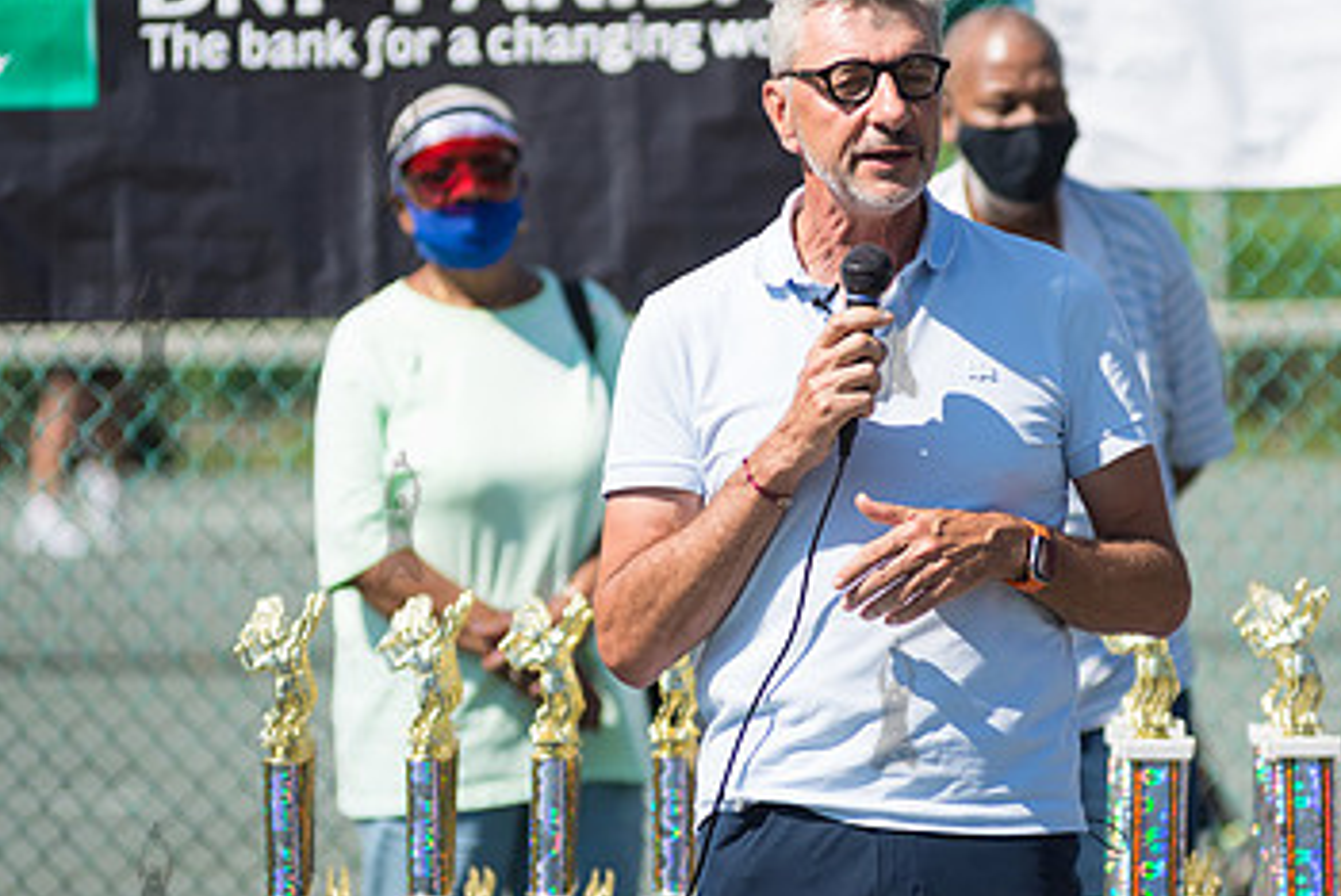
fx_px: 12377
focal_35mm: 332
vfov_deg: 4.1
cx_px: 893
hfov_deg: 6.2
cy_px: 331
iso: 125
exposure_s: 1/1250
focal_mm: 200
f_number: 4.5
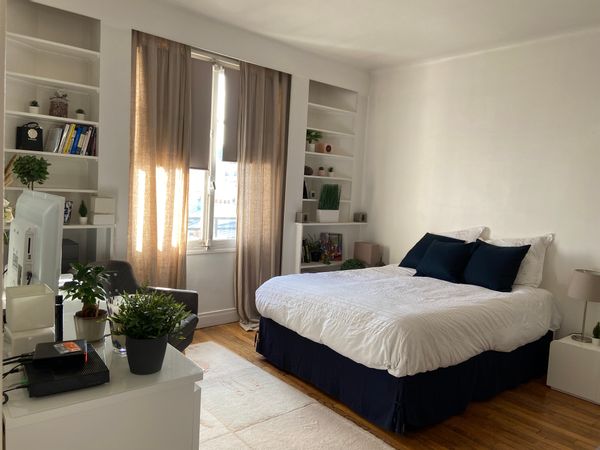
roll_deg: -3.2
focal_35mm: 26
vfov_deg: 53.1
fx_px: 451
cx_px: 300
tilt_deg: -5.6
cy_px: 225
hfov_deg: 67.3
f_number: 1.8
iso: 64
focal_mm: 4.25
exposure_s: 1/122
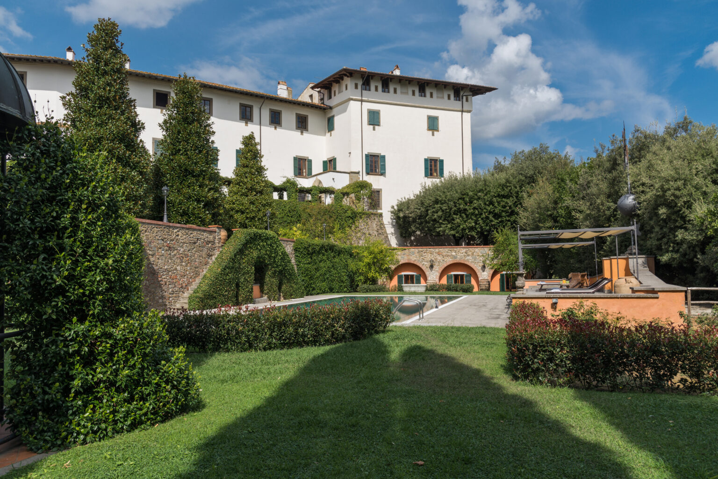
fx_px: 538
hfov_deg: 67.4
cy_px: 240
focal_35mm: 27
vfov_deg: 47.9
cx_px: 359
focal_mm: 27
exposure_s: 1/160
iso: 100
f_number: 11
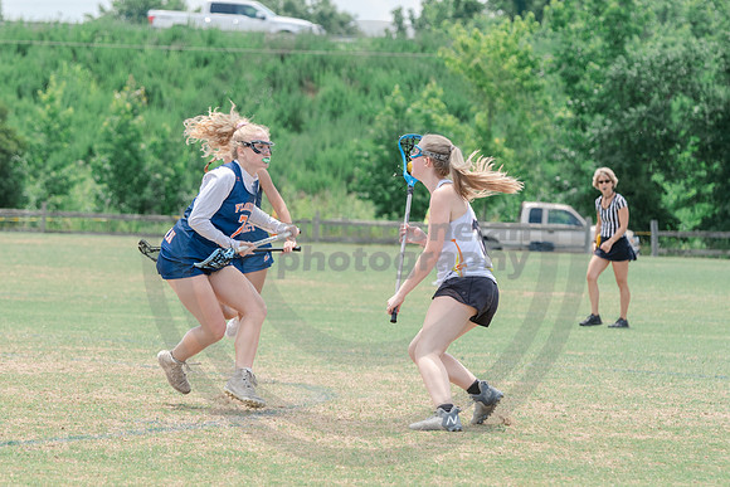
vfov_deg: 5.3
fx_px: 5230
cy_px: 310
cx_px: 205
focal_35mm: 258
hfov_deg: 8.0
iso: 250
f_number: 4.5
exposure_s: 1/1250
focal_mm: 135
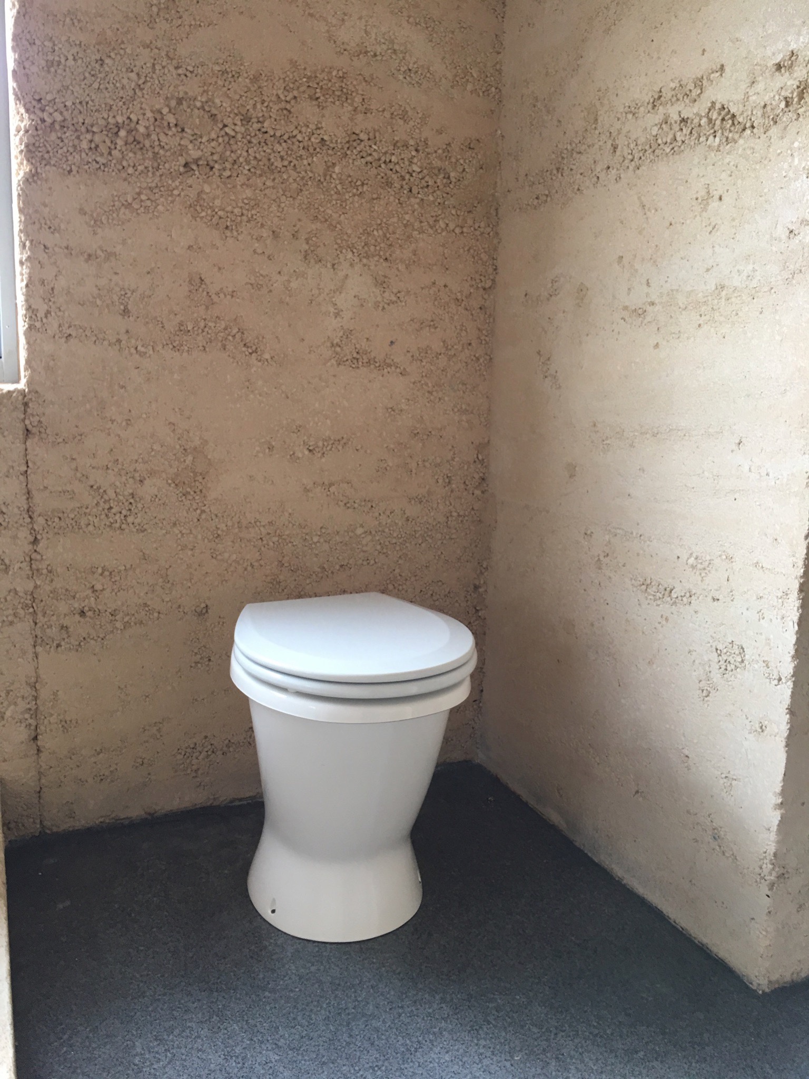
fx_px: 904
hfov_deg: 48.2
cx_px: 404
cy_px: 540
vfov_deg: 61.7
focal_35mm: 29
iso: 32
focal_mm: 4.15
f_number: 2.2
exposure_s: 1/17
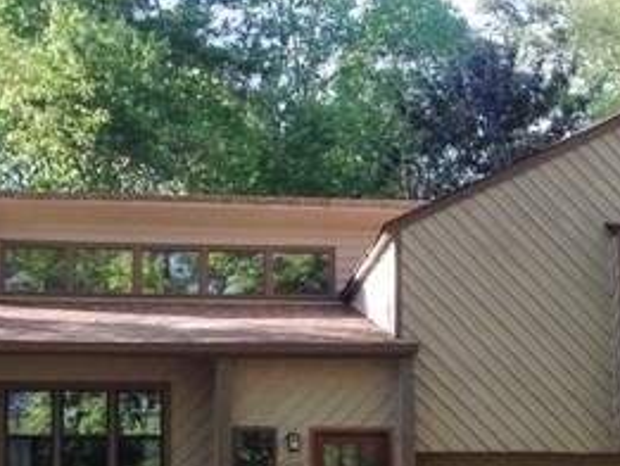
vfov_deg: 17.9
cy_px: 447
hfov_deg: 24.1
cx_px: 323
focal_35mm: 81
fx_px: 1451
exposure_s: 1/144
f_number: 2.4
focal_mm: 4.12
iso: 50
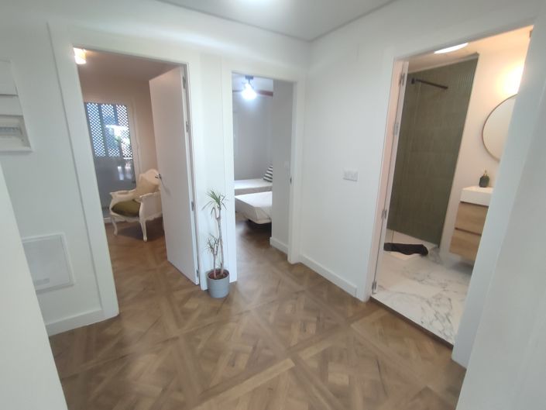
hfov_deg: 94.5
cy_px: 205
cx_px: 273
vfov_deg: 78.1
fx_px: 252
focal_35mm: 16
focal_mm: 1.65
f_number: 2.2
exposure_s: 1/50
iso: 214
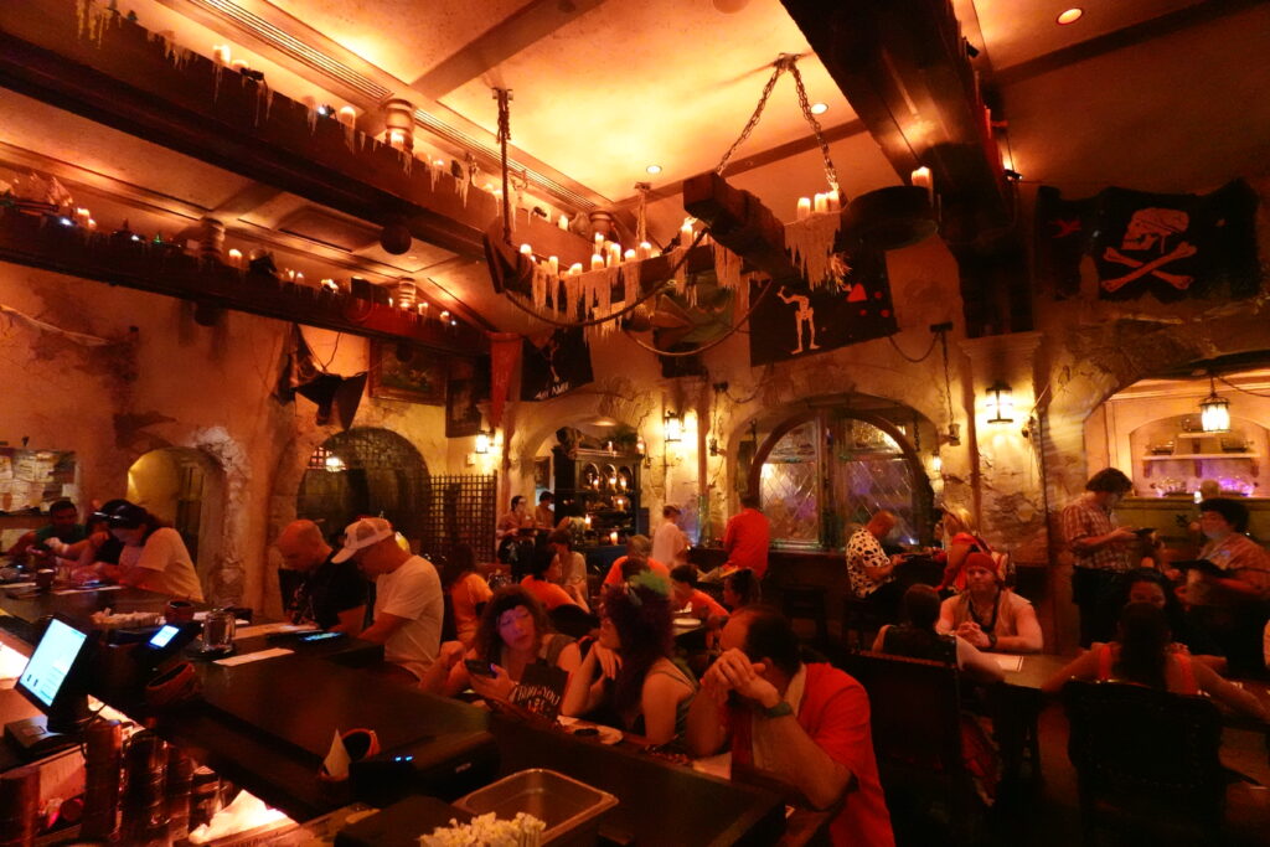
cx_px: 635
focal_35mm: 18
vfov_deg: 67.4
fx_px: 635
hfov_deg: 90.0
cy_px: 424
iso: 6400
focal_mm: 6.9
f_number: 1.8
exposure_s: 1/50
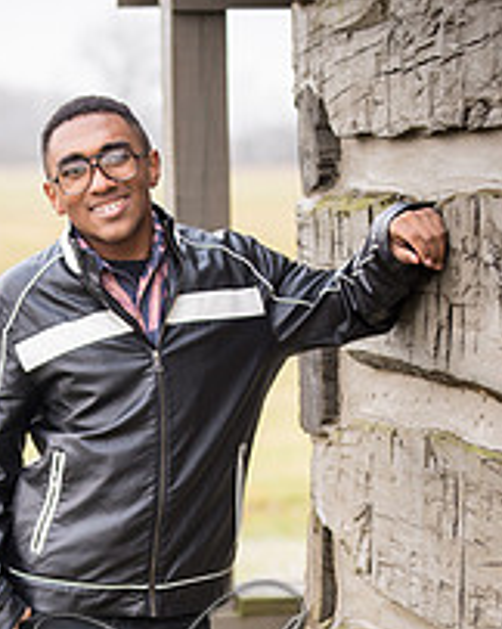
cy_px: 595
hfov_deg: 7.8
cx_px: 149
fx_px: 3683
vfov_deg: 9.7
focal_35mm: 198
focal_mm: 95
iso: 200
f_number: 2.8
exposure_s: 1/50
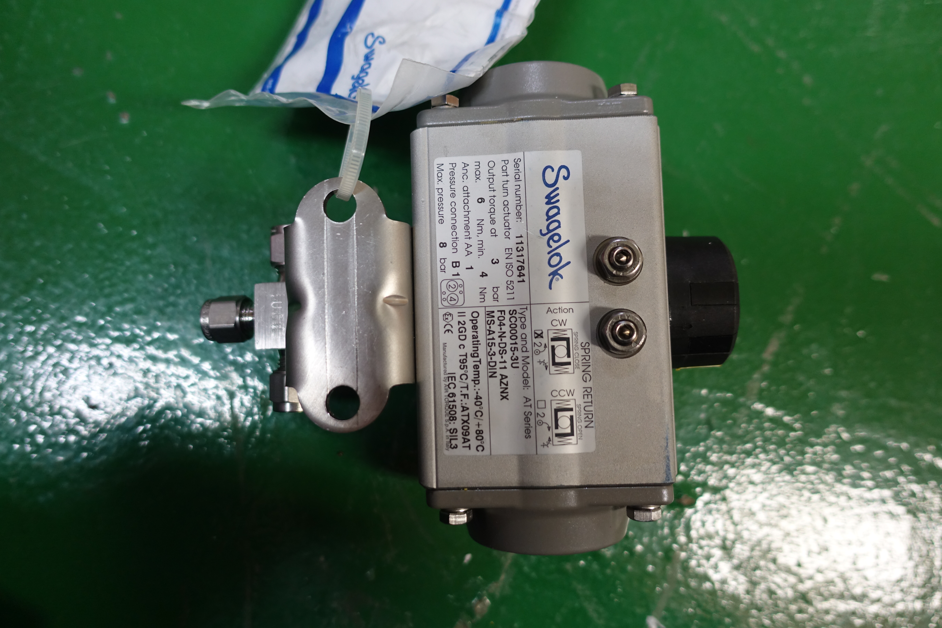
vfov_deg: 53.1
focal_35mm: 24
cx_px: 471
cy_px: 314
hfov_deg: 73.7
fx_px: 628
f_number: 1.8
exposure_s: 1/30
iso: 400
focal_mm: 8.8
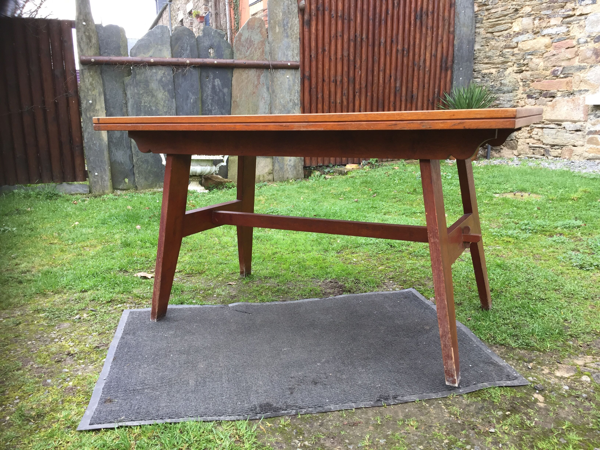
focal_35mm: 29
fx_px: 503
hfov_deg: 61.7
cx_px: 300
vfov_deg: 48.2
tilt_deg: -13.8
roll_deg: -0.7
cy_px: 225
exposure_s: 1/100
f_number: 2.2
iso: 50
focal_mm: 4.15
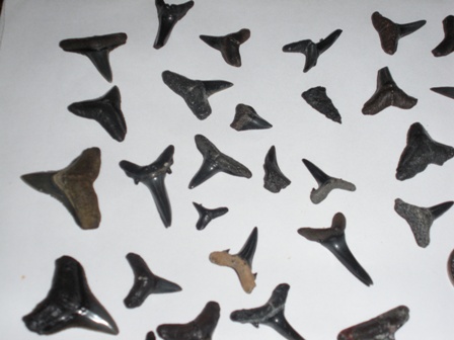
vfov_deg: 22.9
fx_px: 839
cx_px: 227
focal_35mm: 64
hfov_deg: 30.3
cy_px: 170
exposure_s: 1/125
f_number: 4.6
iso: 200
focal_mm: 11.2
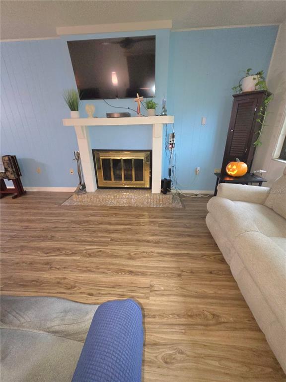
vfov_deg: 106.2
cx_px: 143
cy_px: 191
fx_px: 143
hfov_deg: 89.9
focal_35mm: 13
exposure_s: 1/60.2
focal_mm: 2.2
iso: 320
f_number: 1.9
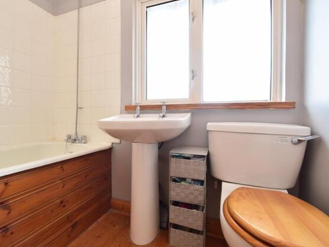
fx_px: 162
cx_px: 142
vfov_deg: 74.7
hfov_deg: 90.5
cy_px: 118
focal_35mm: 17
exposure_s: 1/30
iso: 400
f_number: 11
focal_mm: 10
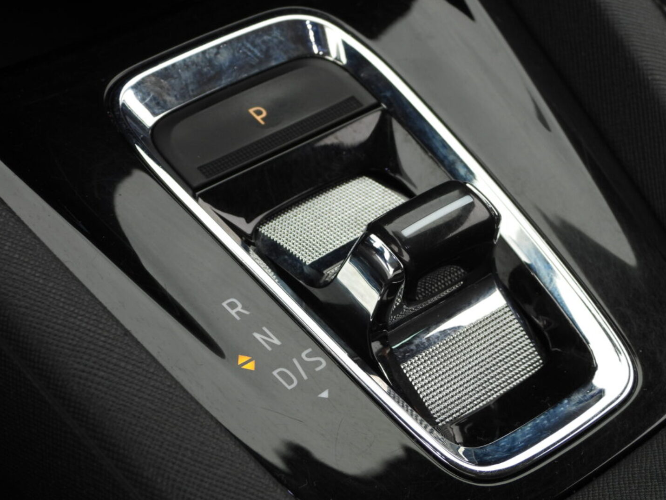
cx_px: 365
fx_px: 1828
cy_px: 267
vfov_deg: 15.6
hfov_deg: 20.6
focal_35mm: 95
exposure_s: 1/100
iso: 100
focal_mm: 15.3
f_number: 3.5
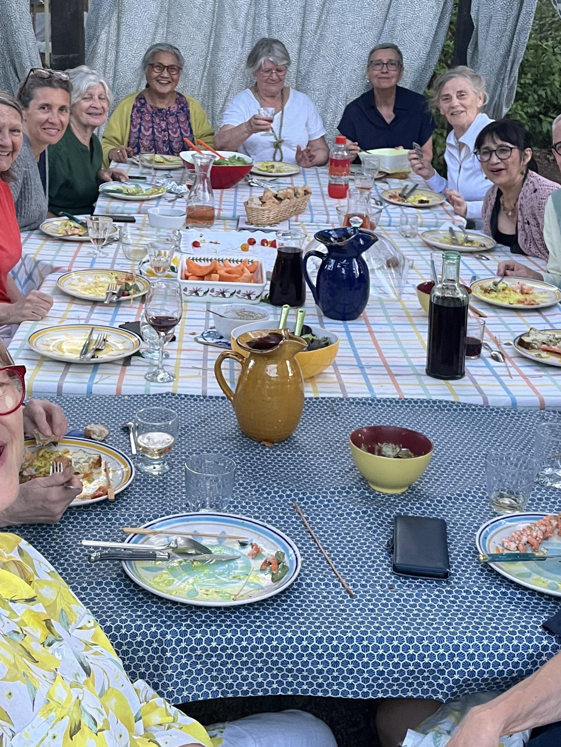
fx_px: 1015
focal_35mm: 47
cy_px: 220
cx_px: 238
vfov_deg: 39.7
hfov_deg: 30.8
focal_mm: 5.1
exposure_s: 1/60
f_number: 1.6
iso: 320
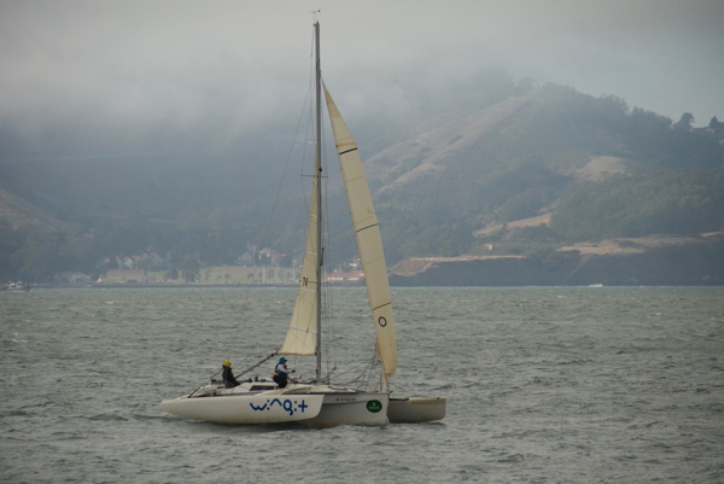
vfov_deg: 5.4
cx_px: 362
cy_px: 242
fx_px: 5132
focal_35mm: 255
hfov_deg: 8.1
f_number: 5.6
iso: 320
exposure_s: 1/1250
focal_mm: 170
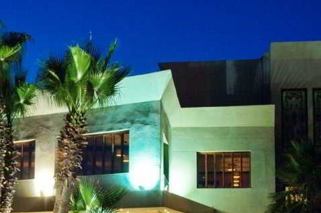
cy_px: 166
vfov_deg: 15.4
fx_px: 782
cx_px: 54
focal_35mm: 88
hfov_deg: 22.8
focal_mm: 35
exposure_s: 2
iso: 320
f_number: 13
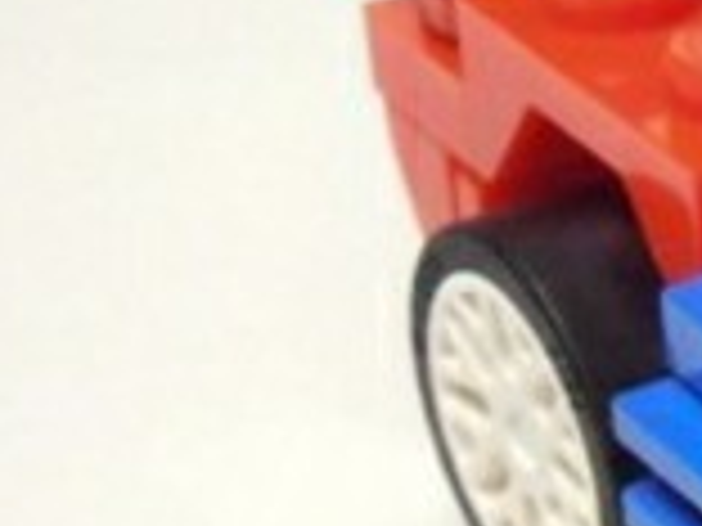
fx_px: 4340
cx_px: 1472
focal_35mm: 214
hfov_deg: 8.7
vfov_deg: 6.9
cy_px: 515
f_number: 3.9
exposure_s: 1/50
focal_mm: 6.61
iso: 80
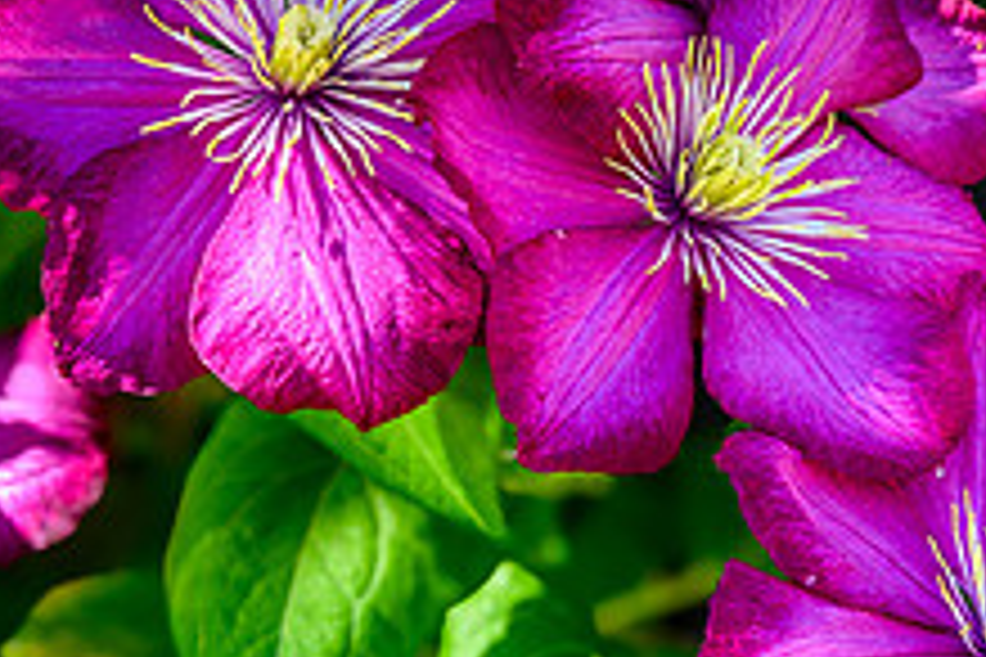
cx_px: 954
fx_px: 4793
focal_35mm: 175
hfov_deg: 11.6
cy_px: 495
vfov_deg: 7.8
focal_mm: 66
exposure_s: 1/25
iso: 100
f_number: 10
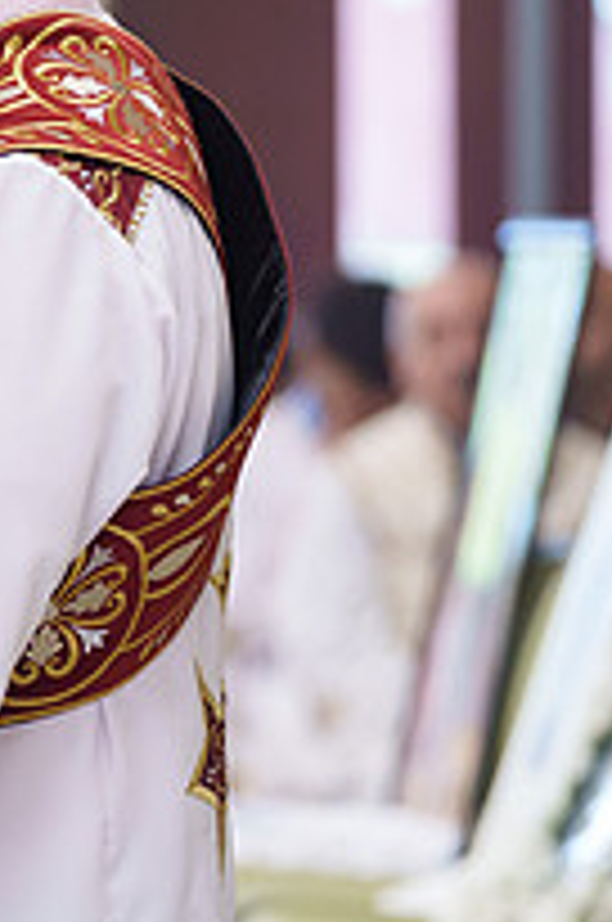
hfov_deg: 4.4
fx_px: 7906
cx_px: -364
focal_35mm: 309
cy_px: 253
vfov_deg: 6.7
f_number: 2.8
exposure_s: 1/160
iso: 1250
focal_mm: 102
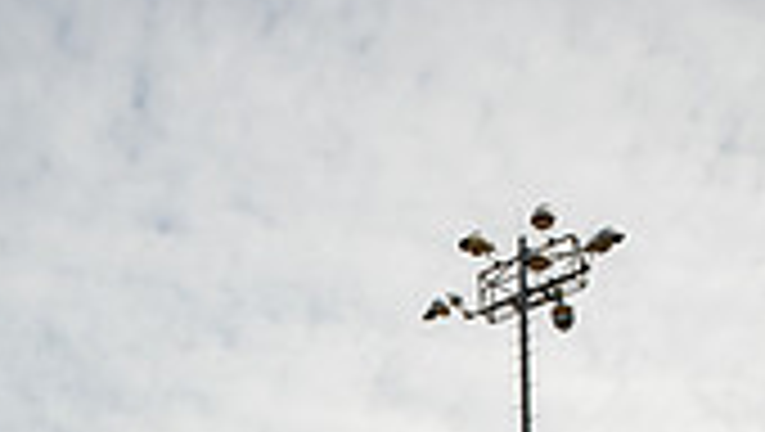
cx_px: 101
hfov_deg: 32.9
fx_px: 1239
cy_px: 976
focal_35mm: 61
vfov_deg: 14.5
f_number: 10
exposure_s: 1/500
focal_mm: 22
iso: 125
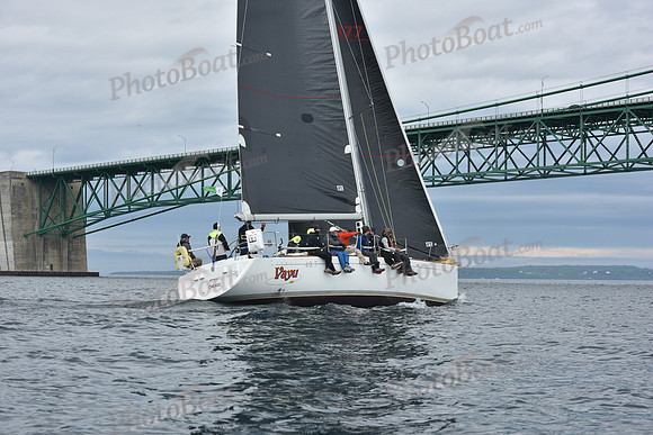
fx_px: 1270
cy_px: 218
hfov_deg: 28.8
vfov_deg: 19.5
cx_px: 326
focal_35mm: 70
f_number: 10
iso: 250
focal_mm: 70
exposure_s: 1/800
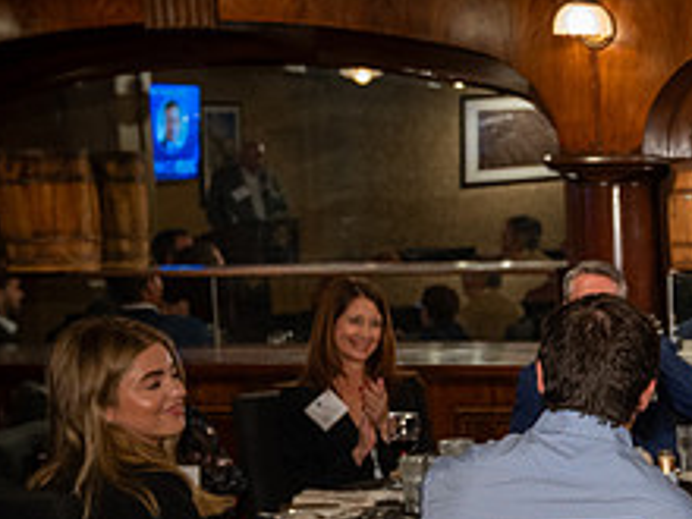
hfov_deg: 21.8
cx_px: 893
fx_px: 1619
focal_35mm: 81
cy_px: 469
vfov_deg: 17.9
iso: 2500
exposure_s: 1/160
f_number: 4
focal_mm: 32
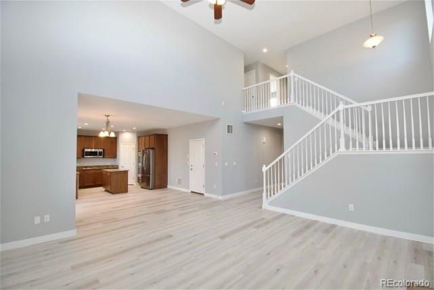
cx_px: 217
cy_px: 145
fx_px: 181
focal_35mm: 15
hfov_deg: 100.4
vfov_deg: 77.4
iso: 100
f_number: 7.1
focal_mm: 10
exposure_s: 1/10
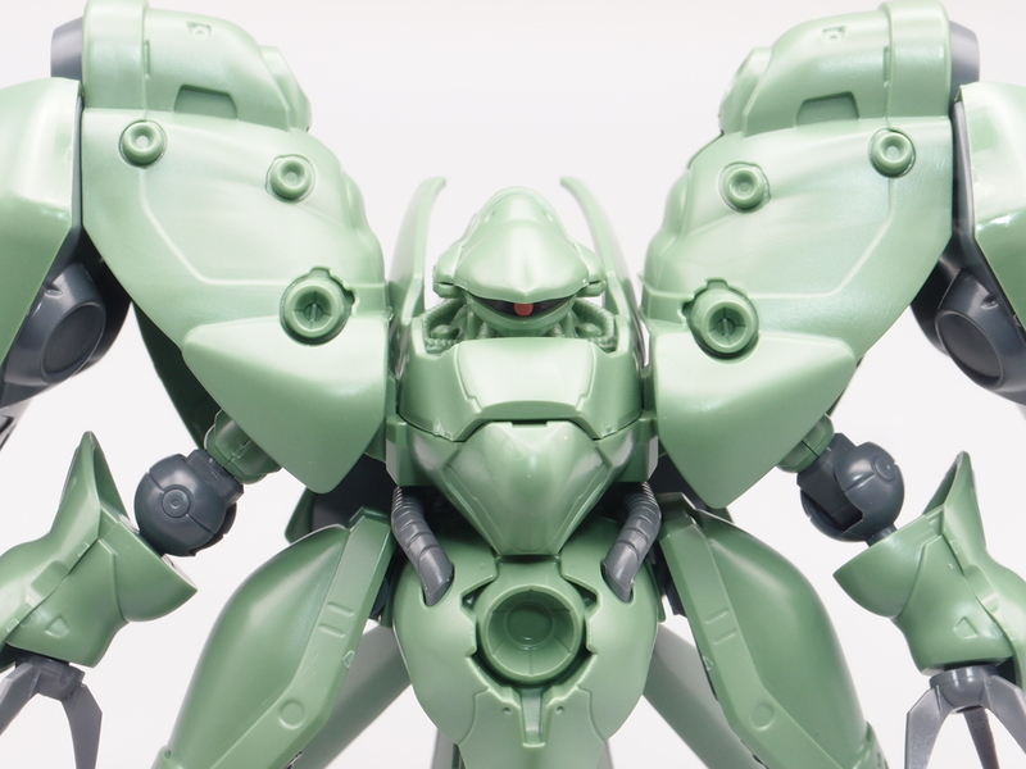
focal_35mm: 84
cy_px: 384
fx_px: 2490
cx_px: 513
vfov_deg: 17.6
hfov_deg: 23.3
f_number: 8
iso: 100
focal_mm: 18.15
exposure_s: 1/3
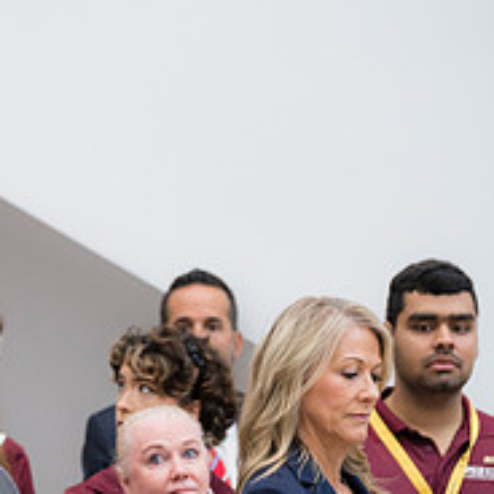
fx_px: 4069
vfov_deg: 6.9
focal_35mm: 252
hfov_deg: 6.9
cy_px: 434
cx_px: -126
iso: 800
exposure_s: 1/200
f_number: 2.8
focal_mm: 94
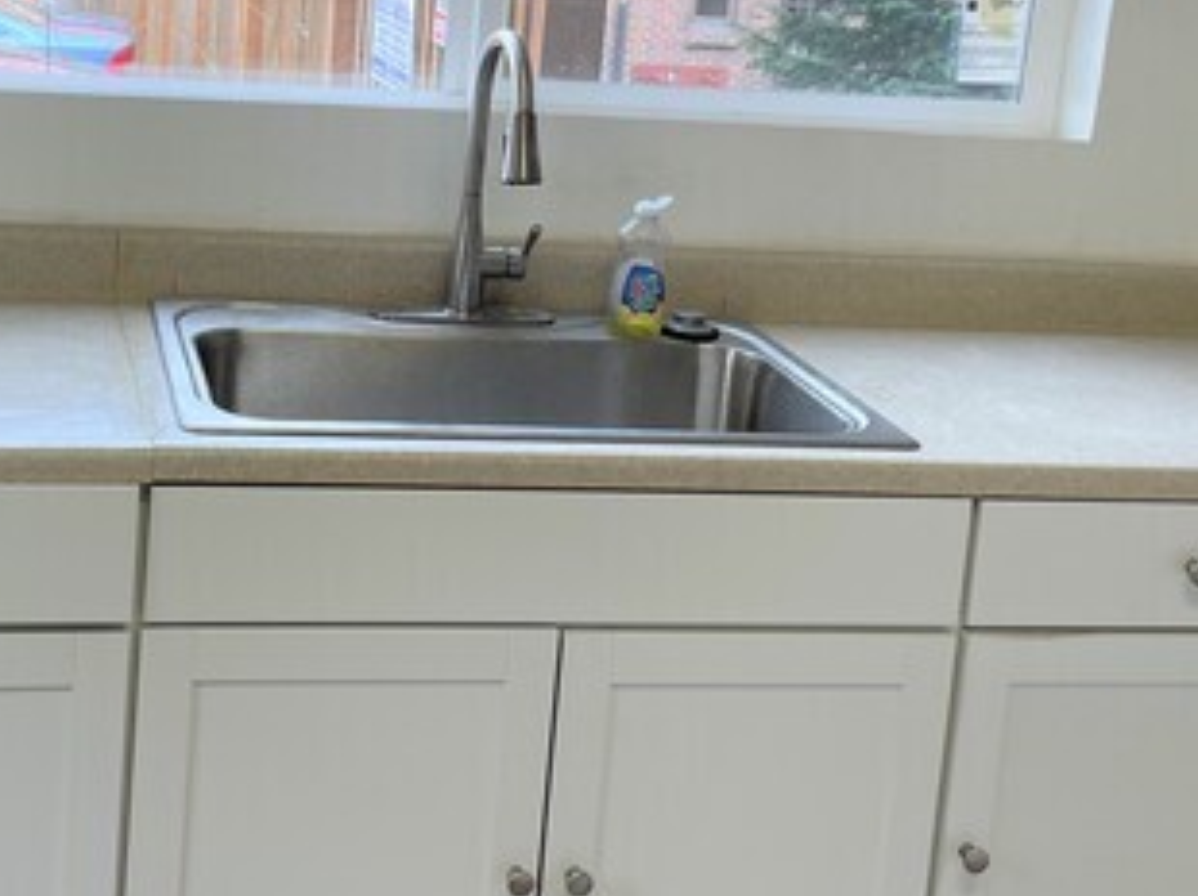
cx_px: 300
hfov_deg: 33.7
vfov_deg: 25.6
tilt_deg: -8.1
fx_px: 1937
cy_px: 174
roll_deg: -3.5
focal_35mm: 56
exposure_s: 1/154
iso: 32
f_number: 1.6
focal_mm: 4.2
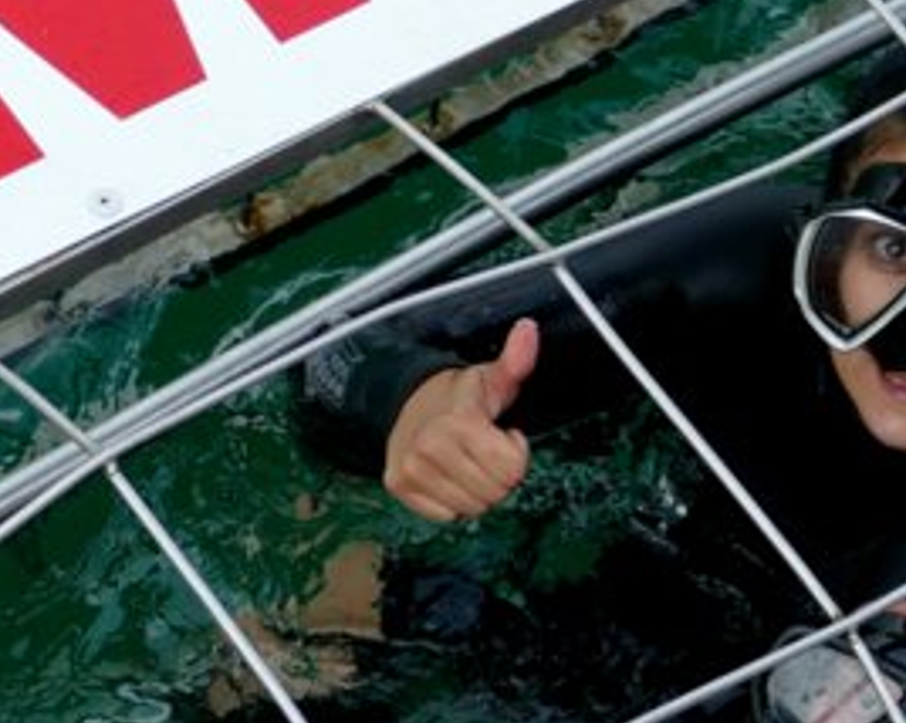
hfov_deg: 18.4
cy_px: 493
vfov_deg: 14.9
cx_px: 791
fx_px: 2760
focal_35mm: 103
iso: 125
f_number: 3.3
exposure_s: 1/500
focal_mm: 17.83
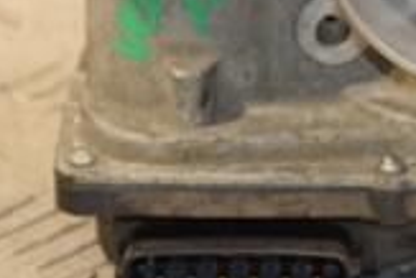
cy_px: -82
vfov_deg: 3.3
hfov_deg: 5.0
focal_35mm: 414
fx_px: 4786
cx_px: 329
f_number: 5.3
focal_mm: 75
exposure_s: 1/200
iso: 800
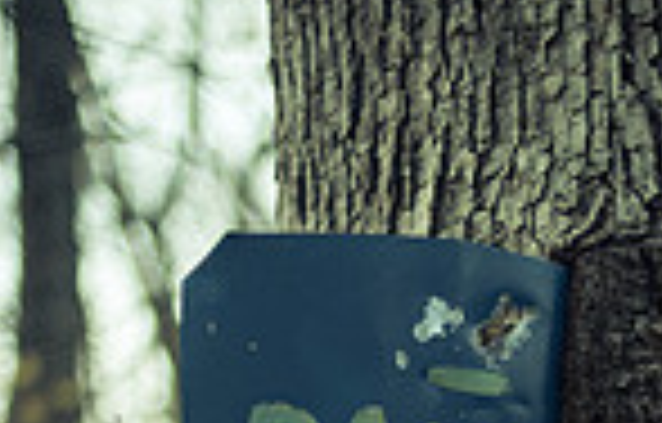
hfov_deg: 14.6
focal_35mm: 140
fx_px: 2542
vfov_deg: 9.1
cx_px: 671
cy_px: 731
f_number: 2.2
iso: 500
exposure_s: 1/125
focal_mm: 35
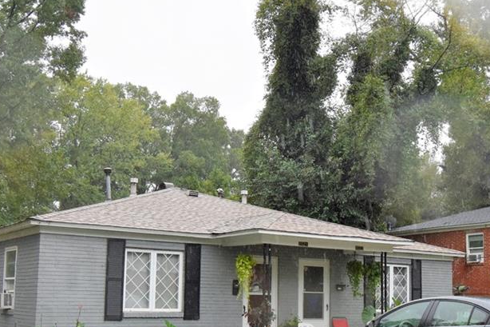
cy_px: 227
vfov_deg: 26.8
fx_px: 680
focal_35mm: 50
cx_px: 256
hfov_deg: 39.6
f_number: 8
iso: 800
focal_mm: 20
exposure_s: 1/400
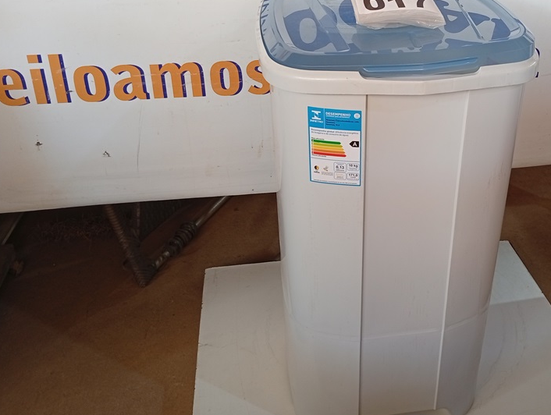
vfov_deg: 36.7
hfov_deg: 46.9
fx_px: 622
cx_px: 375
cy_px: 152
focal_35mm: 39
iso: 251
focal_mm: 3.98
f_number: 1.8
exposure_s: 1/30
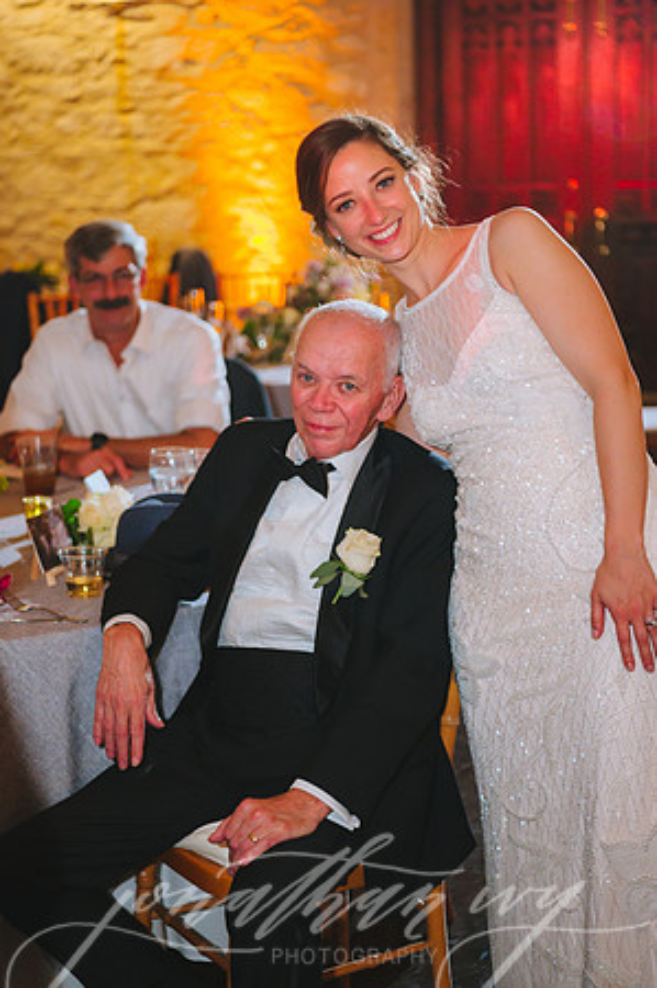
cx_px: 328
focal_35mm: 70
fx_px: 1921
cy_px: 494
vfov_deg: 28.9
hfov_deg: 19.4
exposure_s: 1/60
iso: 2500
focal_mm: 70
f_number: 2.8
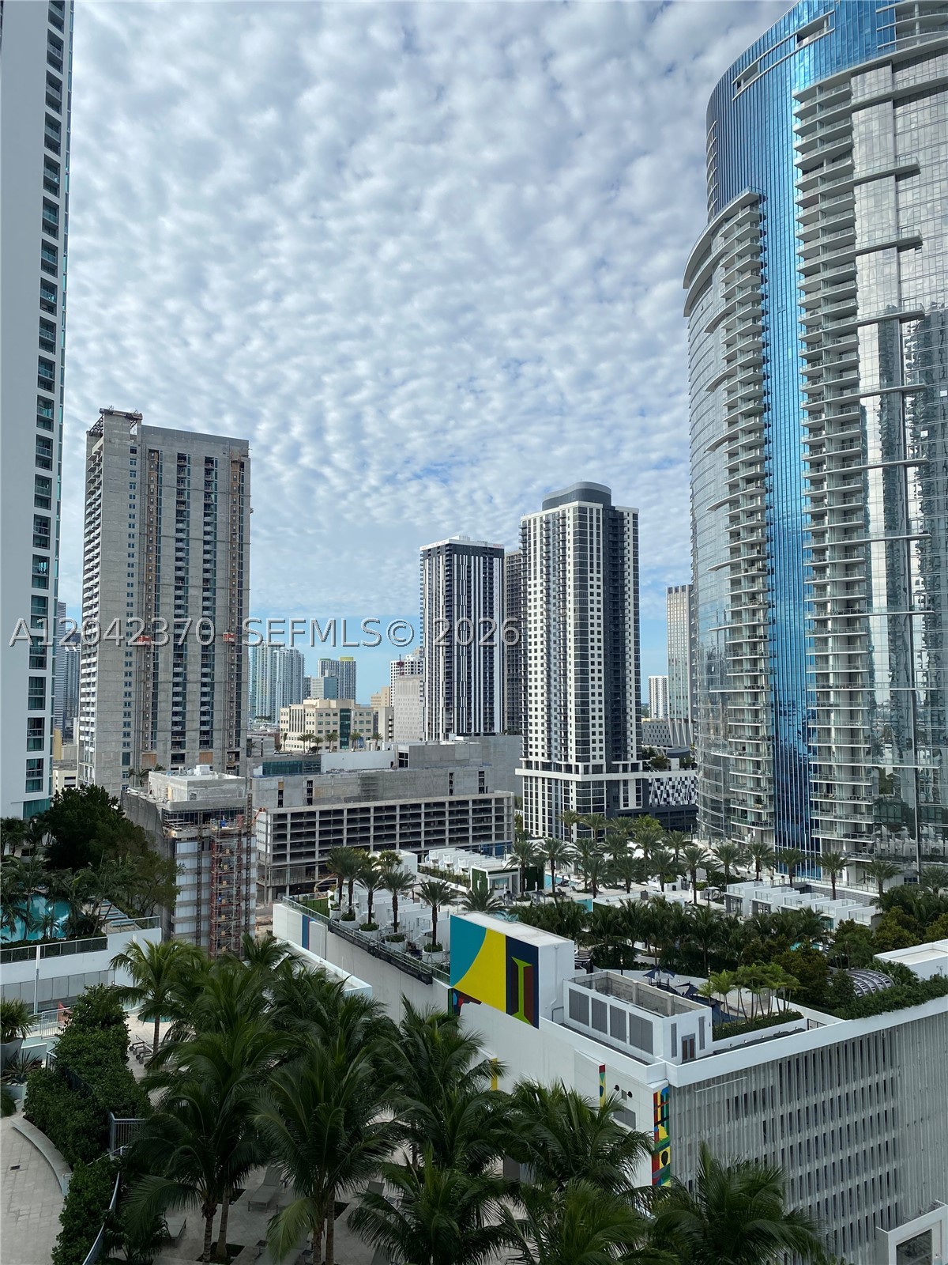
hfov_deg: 53.1
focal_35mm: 26
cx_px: 474
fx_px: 949
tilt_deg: +4.3
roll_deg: -0.2
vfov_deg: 67.3
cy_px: 632
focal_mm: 4.25
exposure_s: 1/3610
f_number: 1.8
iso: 32
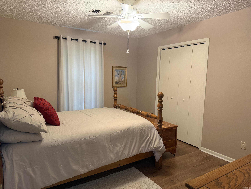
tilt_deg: -7.5
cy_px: 94
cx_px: 126
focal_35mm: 24
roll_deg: -1.5
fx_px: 174
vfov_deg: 56.8
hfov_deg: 71.6
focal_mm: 6.76
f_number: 1.78
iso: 320
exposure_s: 1/60
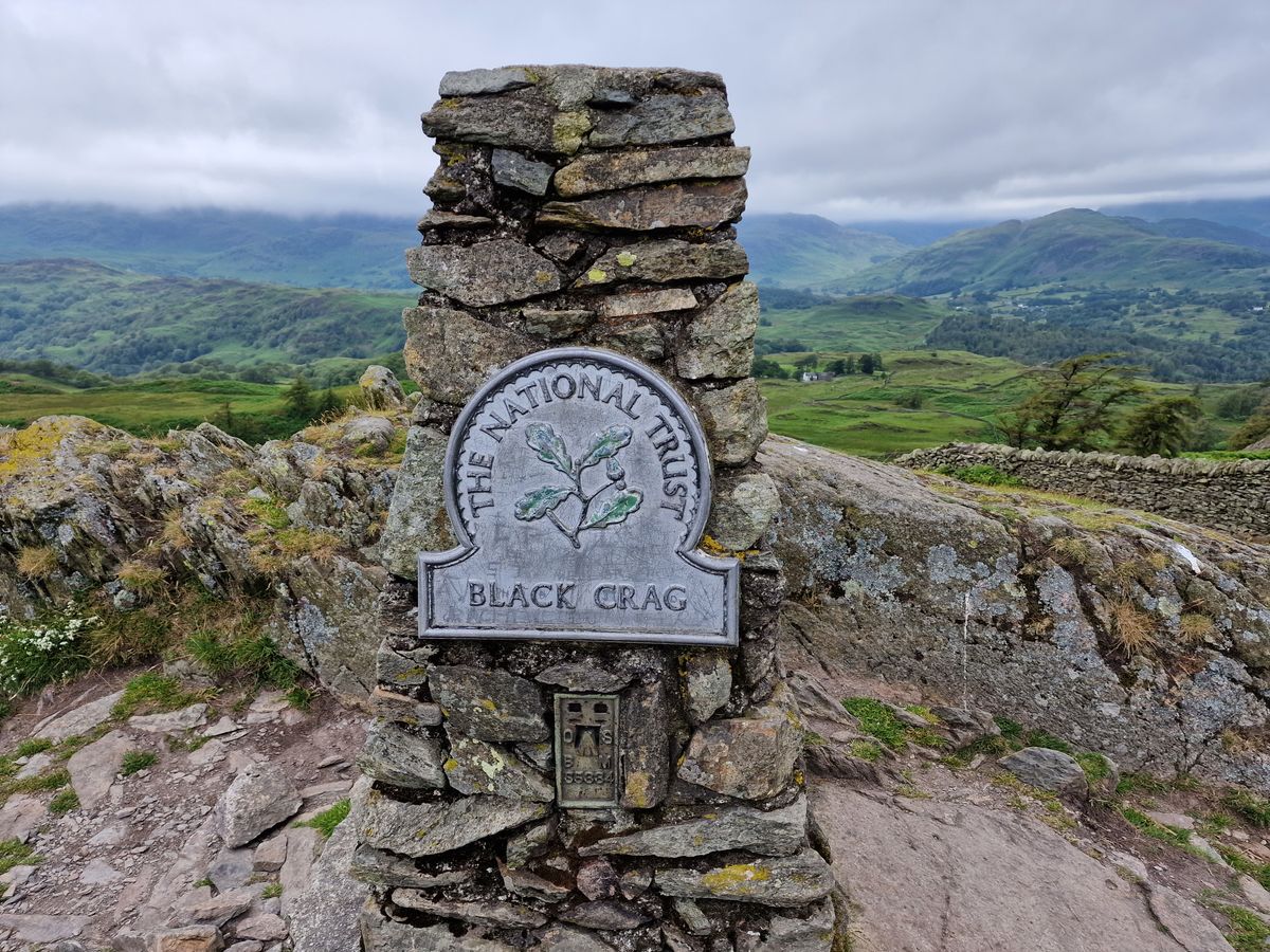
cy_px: 476
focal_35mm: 23
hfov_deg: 73.9
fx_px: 844
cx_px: 635
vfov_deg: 58.9
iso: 50
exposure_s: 1/301
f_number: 1.8
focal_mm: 6.4
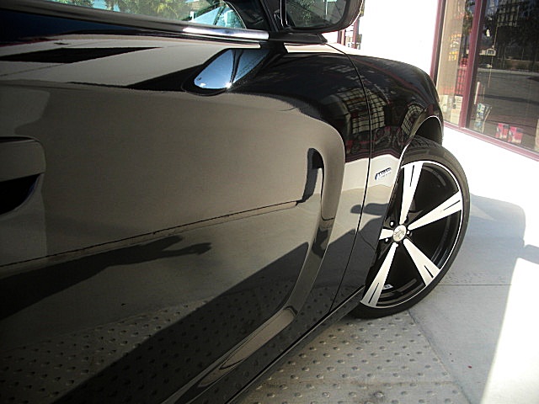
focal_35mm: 36
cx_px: 270
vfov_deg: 39.7
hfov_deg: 51.4
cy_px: 202
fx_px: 561
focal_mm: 6.3
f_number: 2.8
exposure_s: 1/250
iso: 50
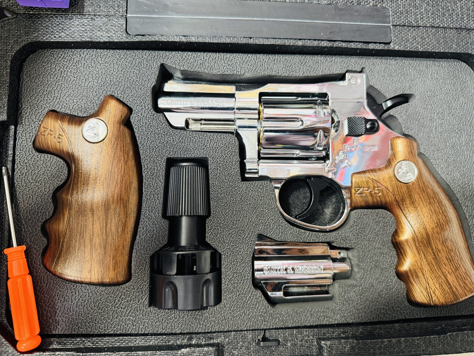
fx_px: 329
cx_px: 237
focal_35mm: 24
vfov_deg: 56.8
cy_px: 178
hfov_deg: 71.6
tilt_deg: -81.3
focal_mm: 6.76
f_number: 1.78
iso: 640
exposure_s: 1/50
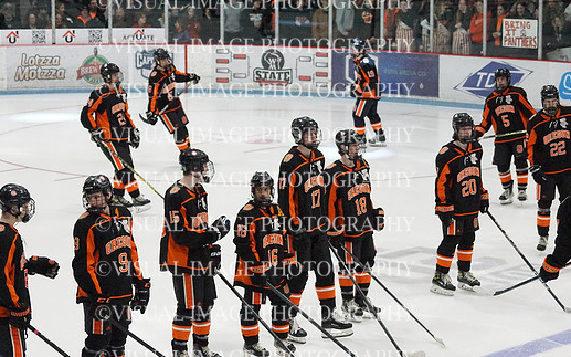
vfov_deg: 10.9
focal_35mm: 120
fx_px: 1867
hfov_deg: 17.4
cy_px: 202
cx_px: 255
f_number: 4
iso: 8000
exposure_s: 1/800
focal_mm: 70
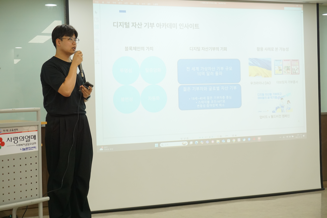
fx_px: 518
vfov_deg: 23.8
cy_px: 109
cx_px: 164
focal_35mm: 57
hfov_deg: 35.1
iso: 1000
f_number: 5.6
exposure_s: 1/160
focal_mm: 38
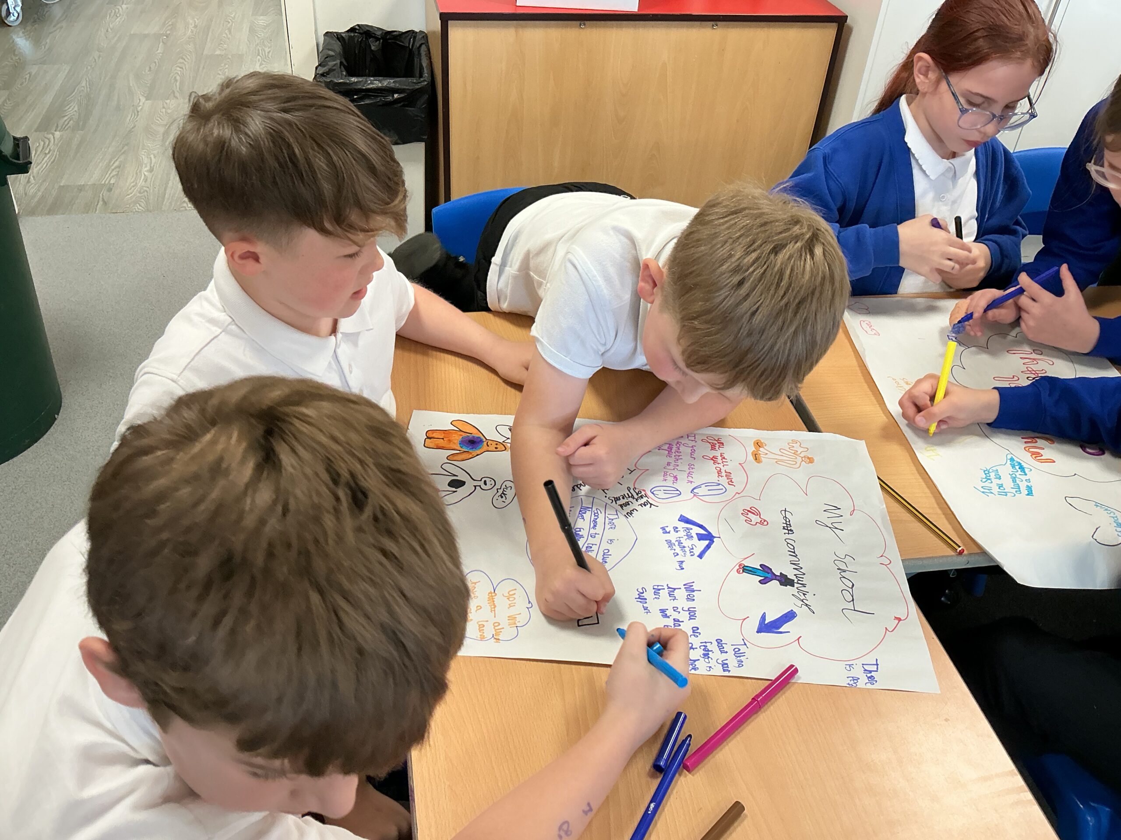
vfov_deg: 48.2
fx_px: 939
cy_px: 420
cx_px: 560
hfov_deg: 61.7
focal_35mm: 29
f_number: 1.8
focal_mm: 3
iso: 80
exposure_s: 1/50
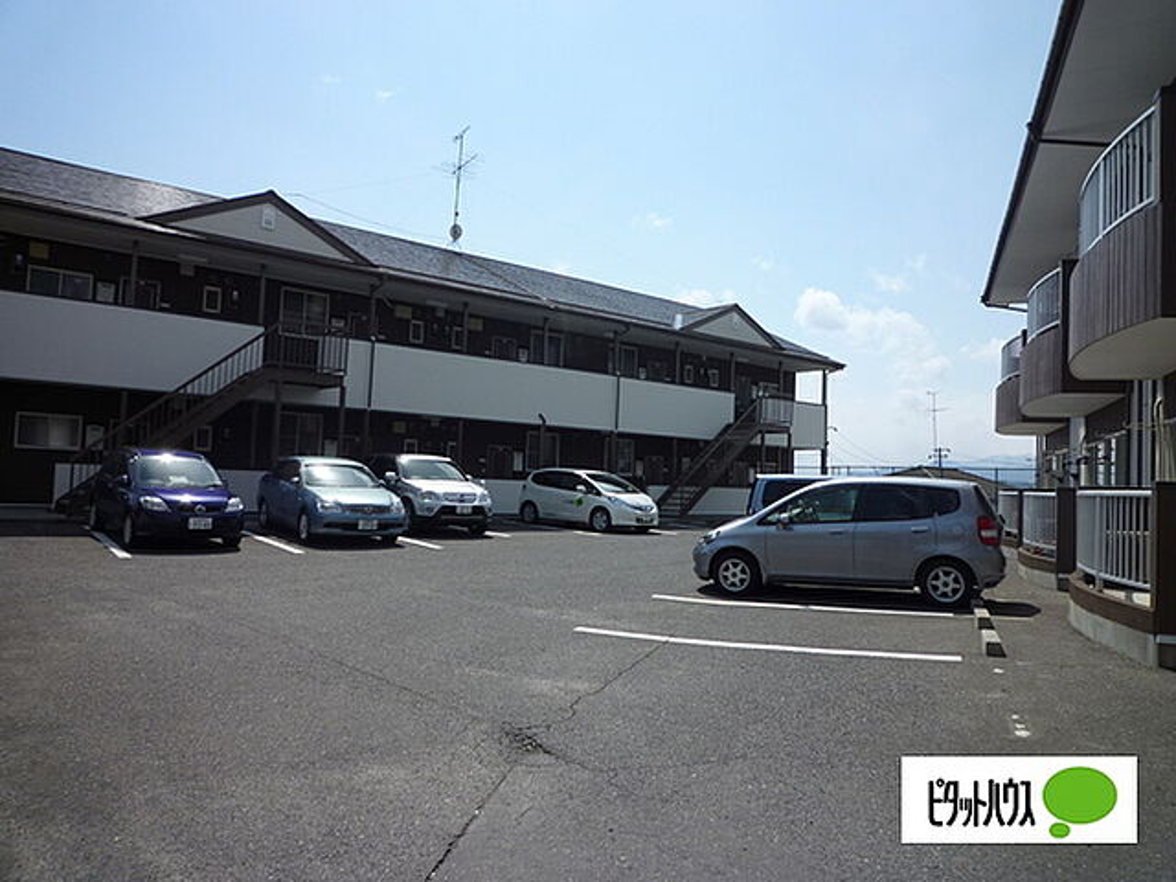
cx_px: 588
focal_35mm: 25
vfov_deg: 54.9
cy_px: 441
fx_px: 849
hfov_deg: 69.4
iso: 80
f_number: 4
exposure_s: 1/800
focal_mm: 4.4
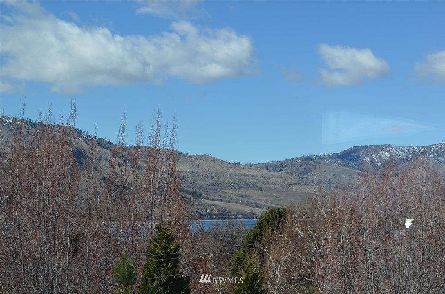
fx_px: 1018
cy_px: 147
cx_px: 222
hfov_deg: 24.7
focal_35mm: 82
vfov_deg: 16.5
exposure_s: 1/320
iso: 100
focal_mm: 55
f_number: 9
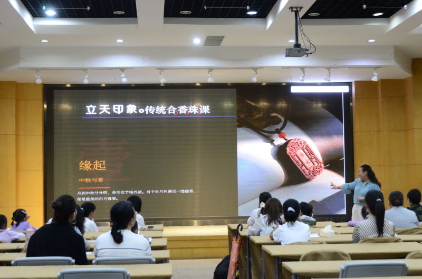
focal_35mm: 54
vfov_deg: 25.0
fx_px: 632
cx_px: 211
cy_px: 140
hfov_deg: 36.9
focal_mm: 36
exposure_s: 1/60
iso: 3200
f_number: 7.1
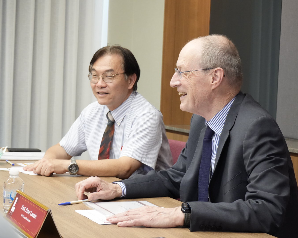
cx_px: 153
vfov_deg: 19.4
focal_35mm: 79
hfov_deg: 24.1
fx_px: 697
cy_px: 119
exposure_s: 1/100
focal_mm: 70
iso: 6400
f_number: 9
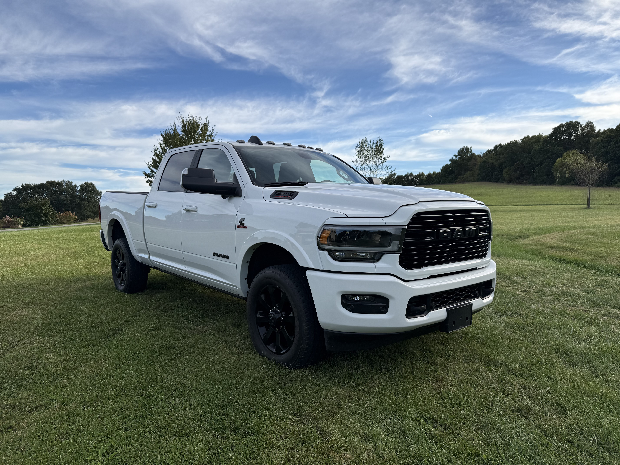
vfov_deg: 56.8
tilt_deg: -2.4
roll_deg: +1.6
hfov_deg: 71.6
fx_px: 430
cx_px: 310
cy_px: 232
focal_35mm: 24
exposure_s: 1/3279
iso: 80
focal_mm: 6.76
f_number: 1.78
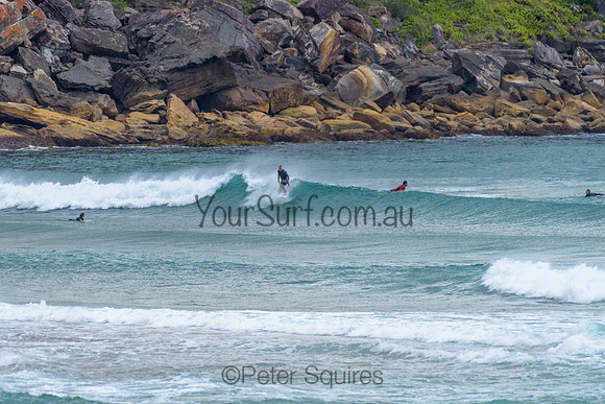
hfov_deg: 3.4
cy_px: 197
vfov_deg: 2.2
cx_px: 294
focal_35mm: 613
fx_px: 10306
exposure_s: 1/2000
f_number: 5.6
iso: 900
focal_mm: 500
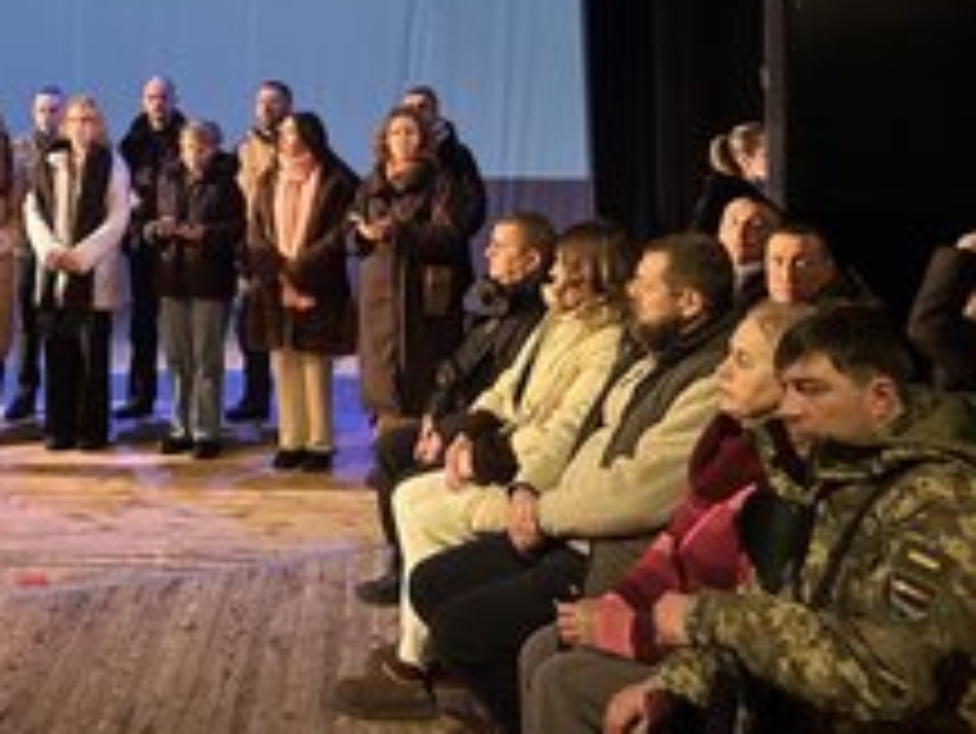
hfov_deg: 38.4
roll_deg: -0.5
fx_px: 1354
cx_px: 225
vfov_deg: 29.3
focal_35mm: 48
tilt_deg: +1.7
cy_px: 108
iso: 500
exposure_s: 1/25
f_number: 1.5
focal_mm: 5.7
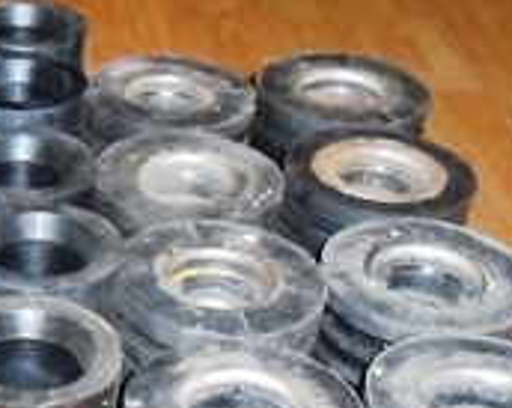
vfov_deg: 16.0
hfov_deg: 19.5
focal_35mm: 93
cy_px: 451
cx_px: -91
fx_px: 1407
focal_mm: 5.7
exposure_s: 1/45
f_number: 3.7
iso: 400
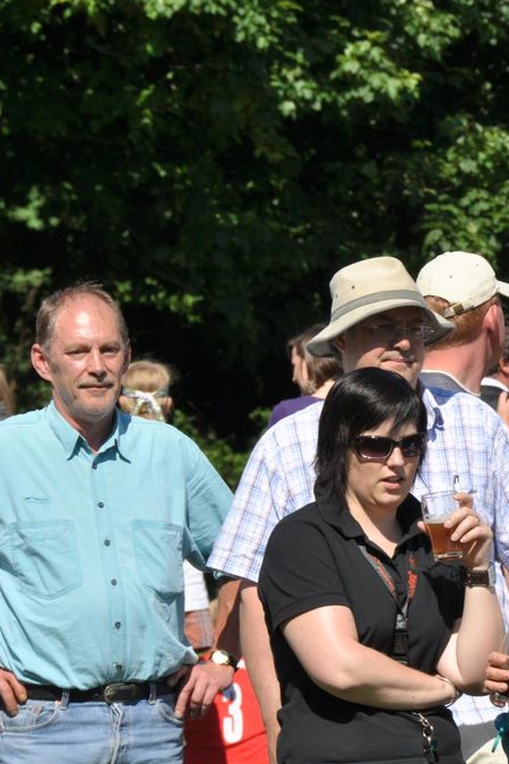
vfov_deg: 5.3
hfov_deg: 3.6
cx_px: 426
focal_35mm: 386
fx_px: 8186
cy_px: 382
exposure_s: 1/200
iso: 200
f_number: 14
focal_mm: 170
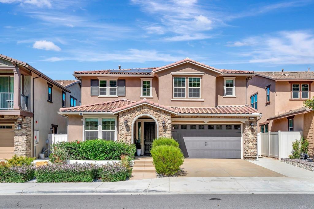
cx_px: 157
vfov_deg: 43.5
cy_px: 104
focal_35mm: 30
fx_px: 261
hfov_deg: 62.0
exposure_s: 1/1600
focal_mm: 30
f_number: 8
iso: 400
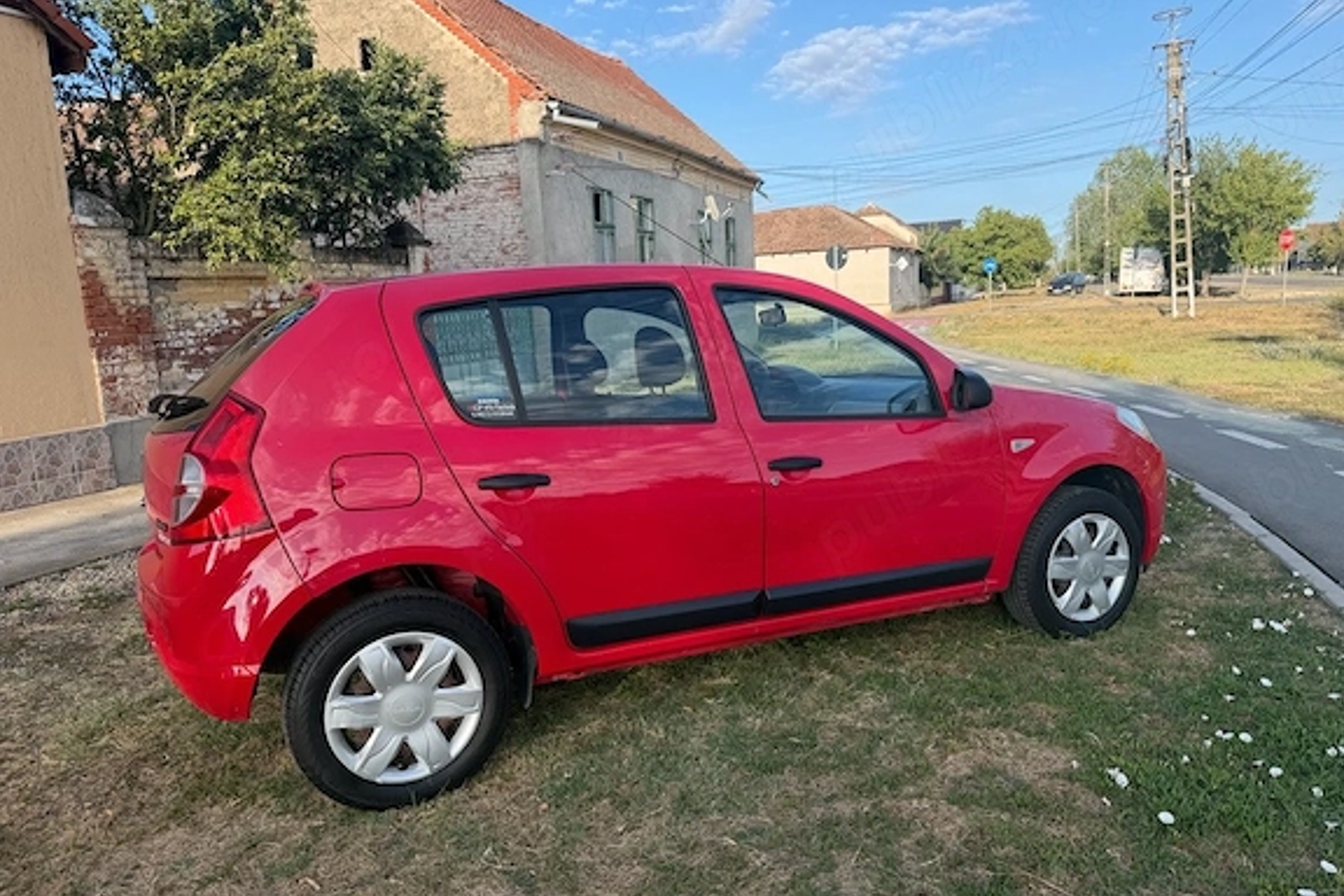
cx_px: 695
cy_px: 462
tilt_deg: -10.9
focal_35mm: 26
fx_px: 971
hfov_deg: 69.4
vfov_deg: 49.5
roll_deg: +4.2
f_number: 1.78
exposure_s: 1/1464
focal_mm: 6.76
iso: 80
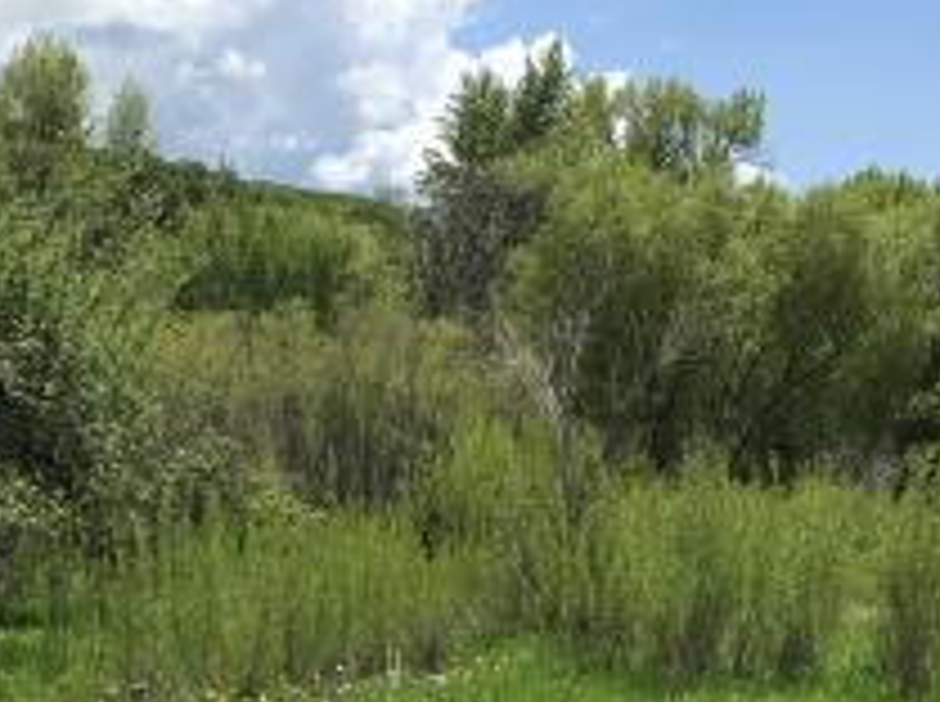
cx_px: 85
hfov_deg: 21.5
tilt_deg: -8.7
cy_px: 850
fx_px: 2413
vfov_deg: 15.9
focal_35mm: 89
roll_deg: +0.5
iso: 25
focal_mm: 4.15
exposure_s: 1/1789
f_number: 2.2
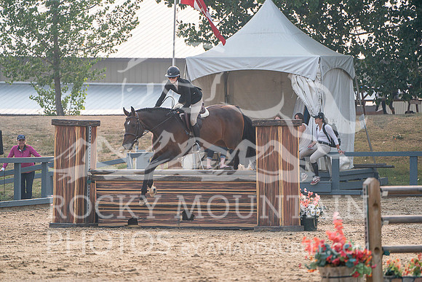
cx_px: 211
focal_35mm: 400
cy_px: 141
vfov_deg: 3.4
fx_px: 4690
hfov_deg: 5.2
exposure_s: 1/1000
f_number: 5.6
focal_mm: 400
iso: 500
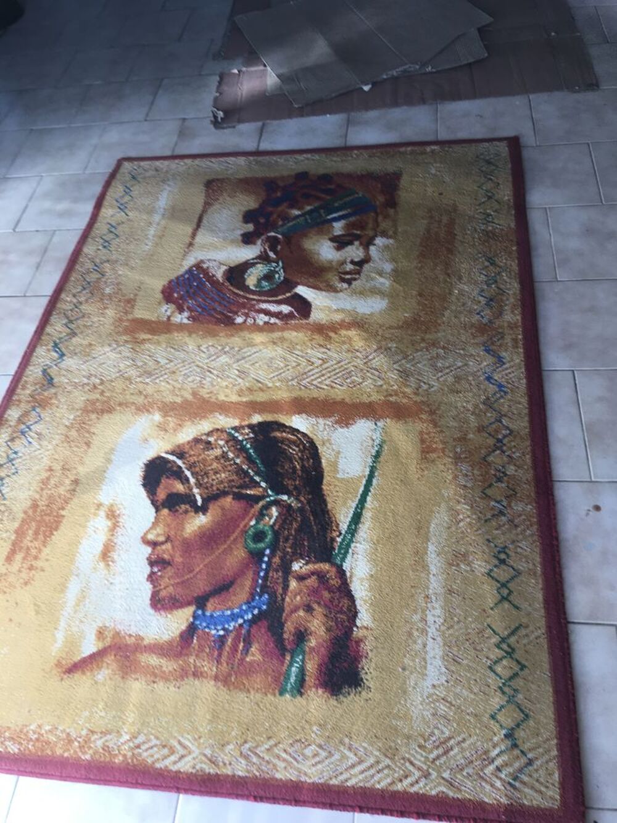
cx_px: 308
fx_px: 689
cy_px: 412
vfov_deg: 61.7
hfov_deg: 48.2
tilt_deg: -53.5
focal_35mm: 29
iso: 25
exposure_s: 1/100
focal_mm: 4.15
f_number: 2.2
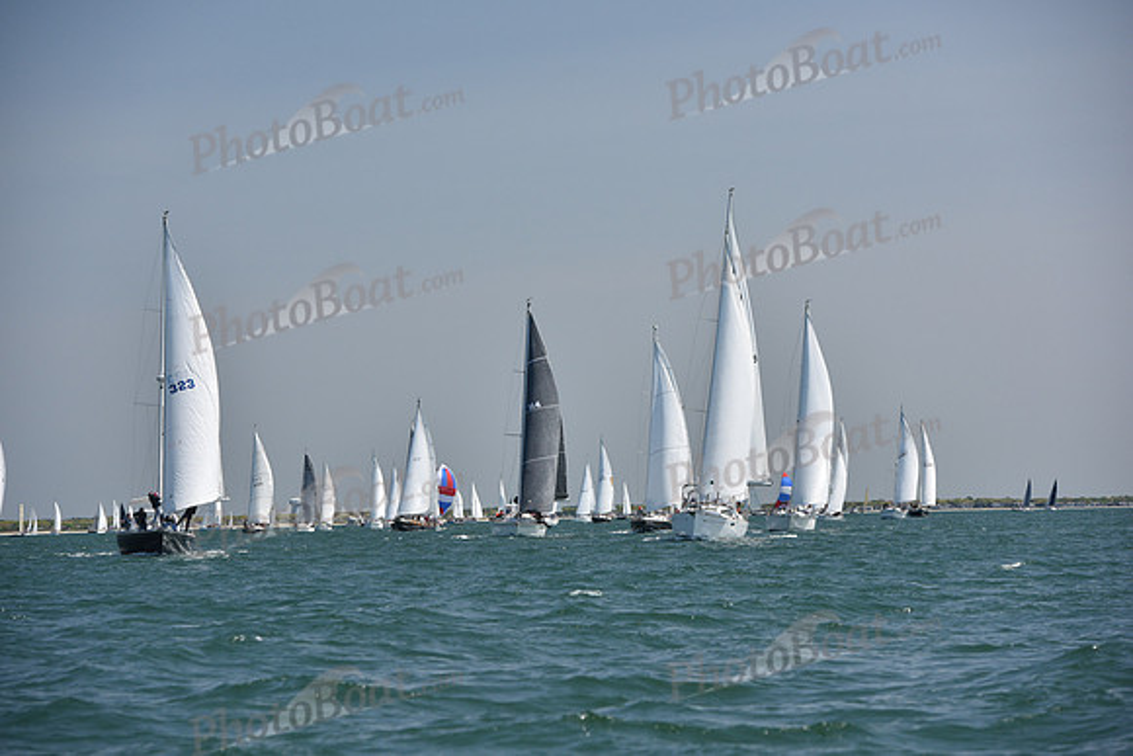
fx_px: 4407
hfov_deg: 14.7
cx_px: 566
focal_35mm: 140
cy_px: 378
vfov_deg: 9.8
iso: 320
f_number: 6.3
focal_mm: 140
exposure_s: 1/800
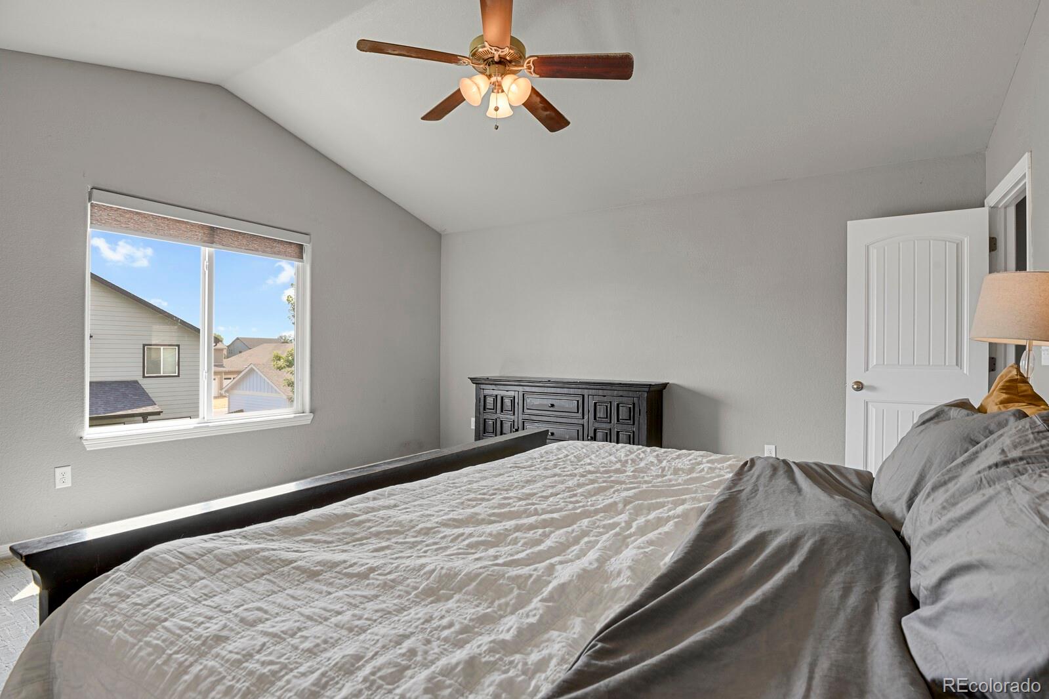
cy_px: 350
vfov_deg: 70.4
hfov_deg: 93.3
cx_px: 524
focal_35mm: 17
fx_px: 495
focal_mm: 17
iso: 250
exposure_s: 1.6
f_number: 8
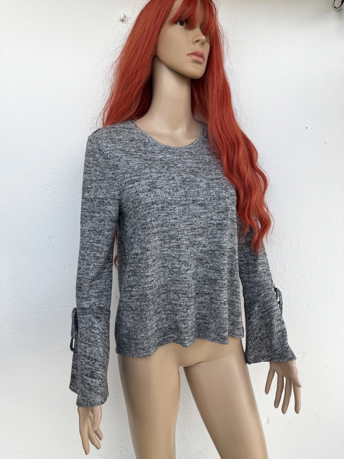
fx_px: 345
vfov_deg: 67.3
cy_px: 230
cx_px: 172
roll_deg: +1.8
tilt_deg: -10.1
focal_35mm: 26
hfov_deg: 53.1
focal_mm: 5.1
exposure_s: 1/261
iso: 40
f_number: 1.6
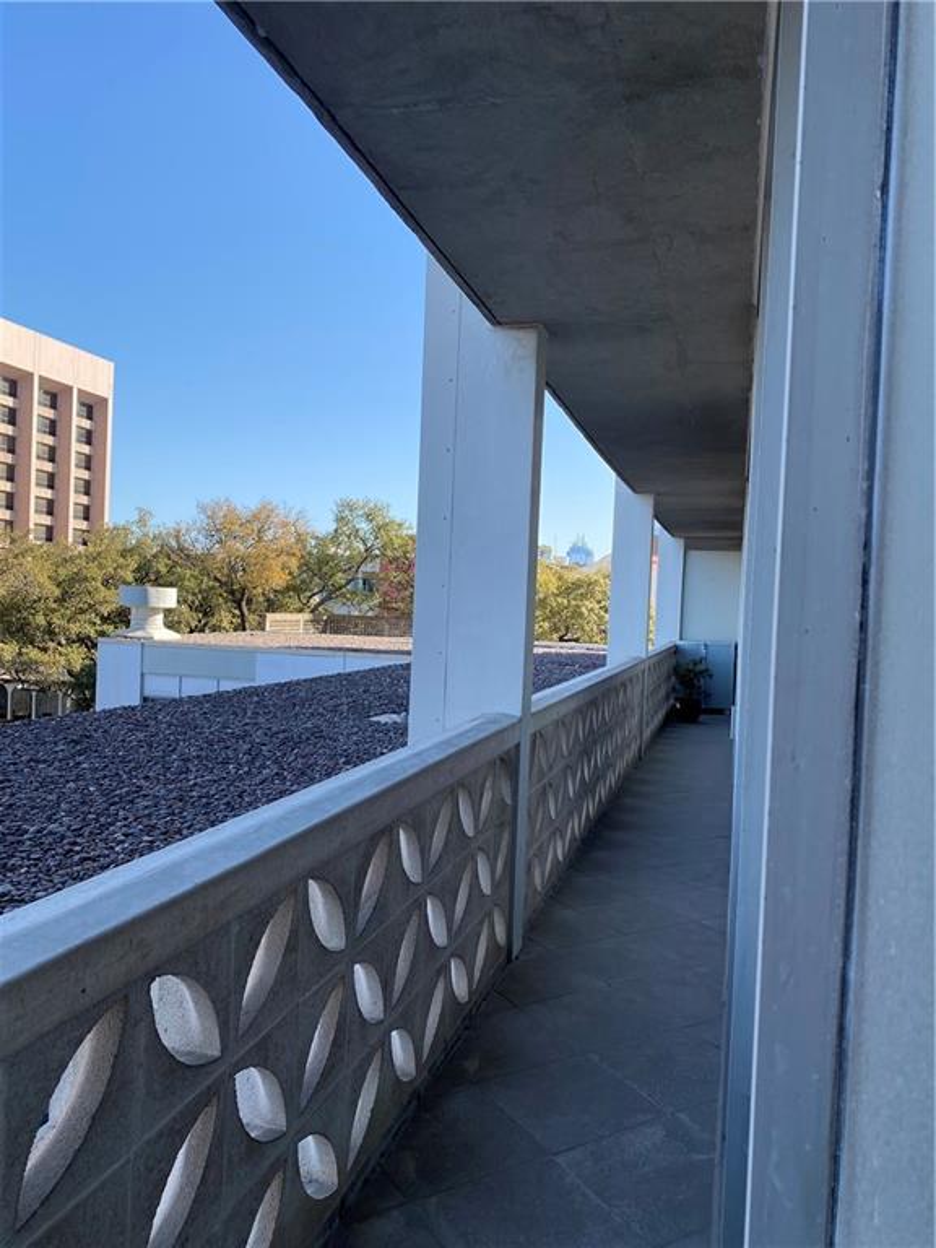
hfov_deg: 53.1
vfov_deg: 67.3
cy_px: 624
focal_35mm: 26
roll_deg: -2.8
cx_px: 468
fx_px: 937
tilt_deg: -2.3
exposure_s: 1/1053
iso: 32
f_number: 1.8
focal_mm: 4.25
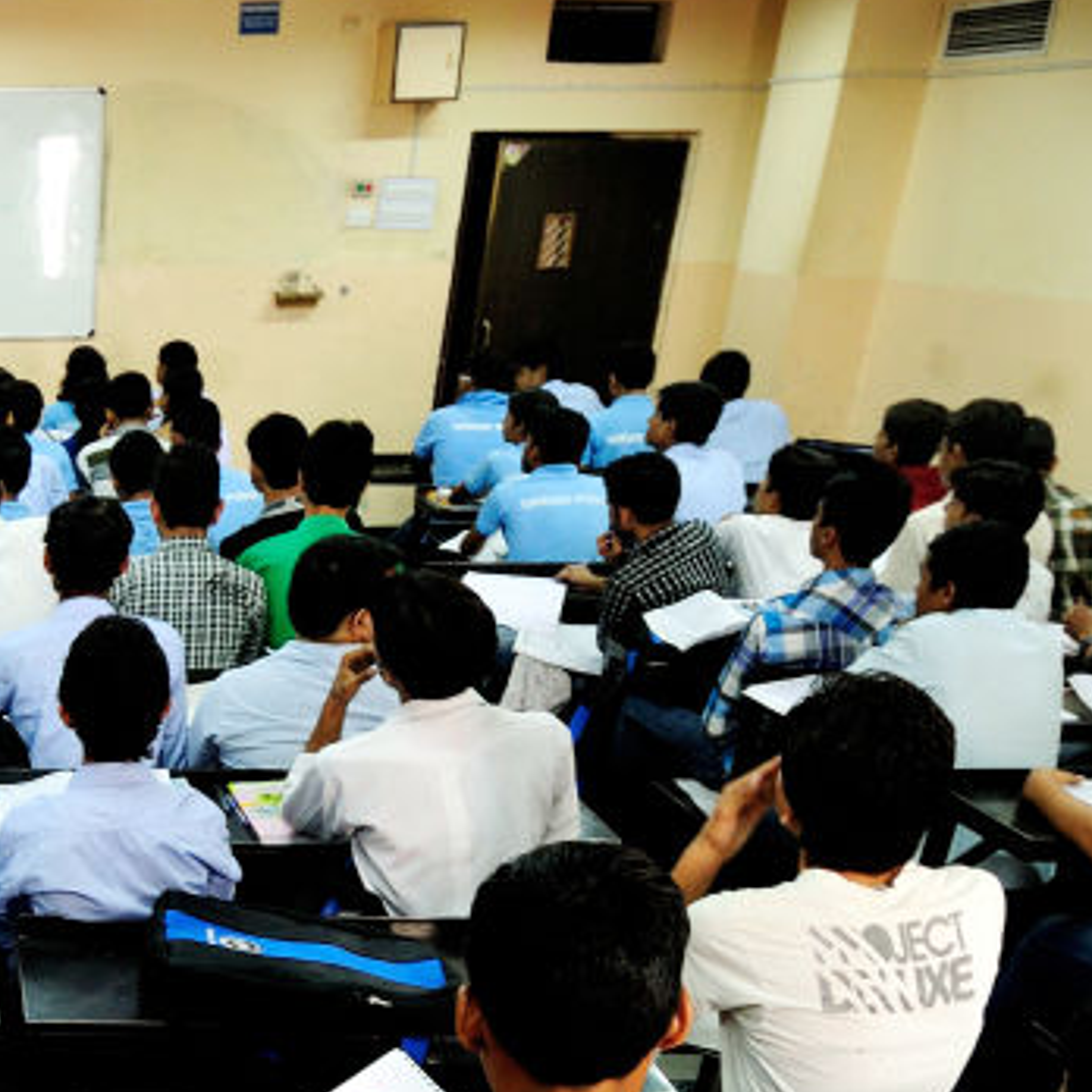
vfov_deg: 35.7
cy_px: 945
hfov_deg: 32.3
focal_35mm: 45
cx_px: -157
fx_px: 1606
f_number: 4
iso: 400
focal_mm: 12
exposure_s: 1/20
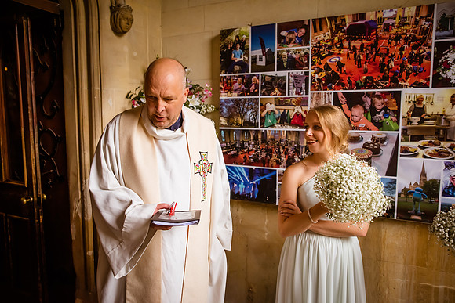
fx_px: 329
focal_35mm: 26
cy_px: 152
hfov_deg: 69.4
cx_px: 228
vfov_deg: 49.6
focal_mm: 26
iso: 1400
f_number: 3.2
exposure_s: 1/1600
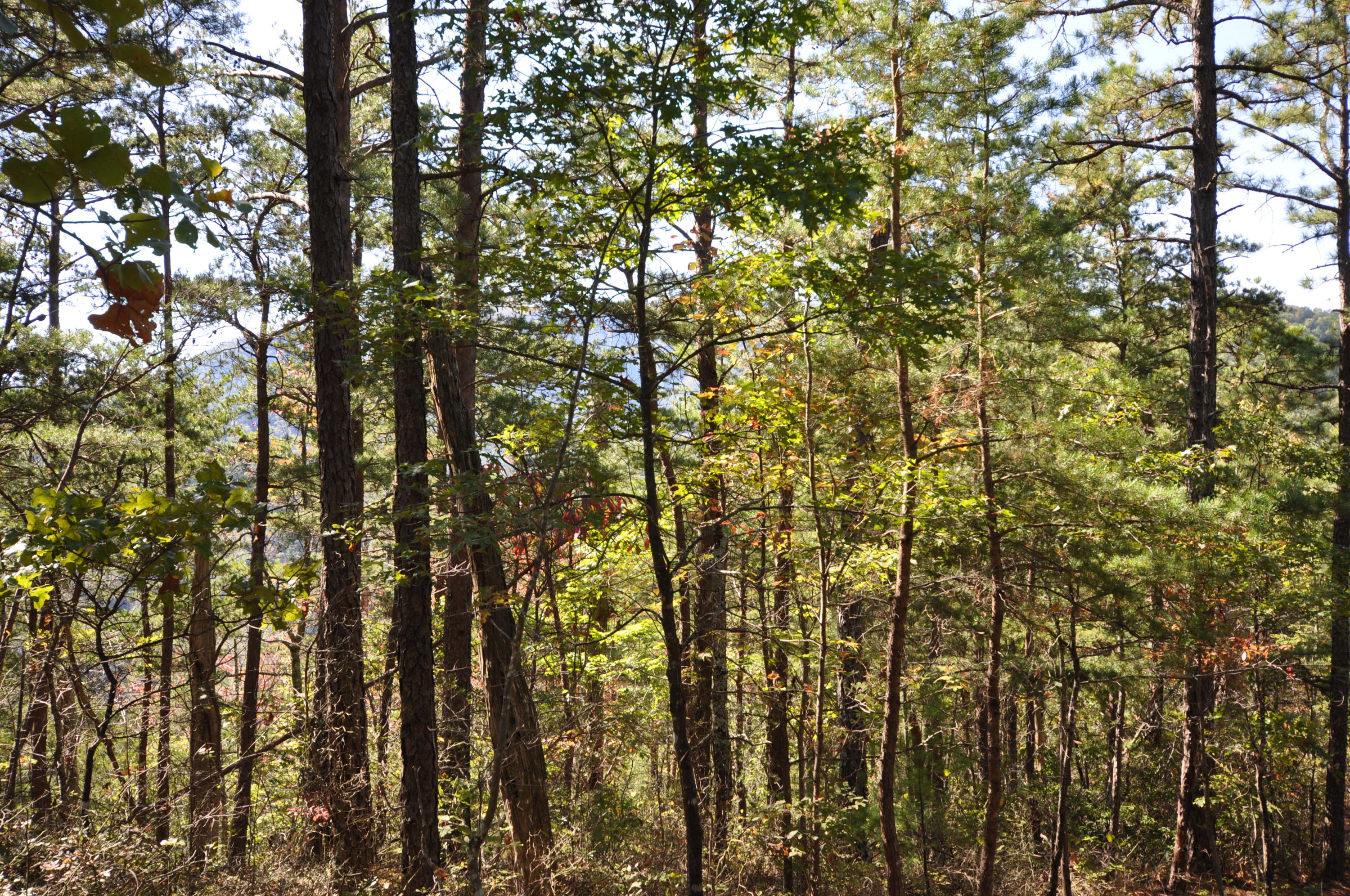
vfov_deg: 36.8
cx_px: 675
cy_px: 448
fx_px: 1348
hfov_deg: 53.2
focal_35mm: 36
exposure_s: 1/125
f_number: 5.6
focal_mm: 24
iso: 200
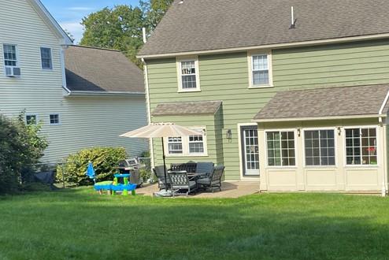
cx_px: 264
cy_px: 188
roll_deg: +3.0
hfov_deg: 35.2
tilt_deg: -6.9
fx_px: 605
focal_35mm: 56
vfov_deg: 24.0
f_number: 1.8
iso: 32
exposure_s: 1/1701
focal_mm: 4.25
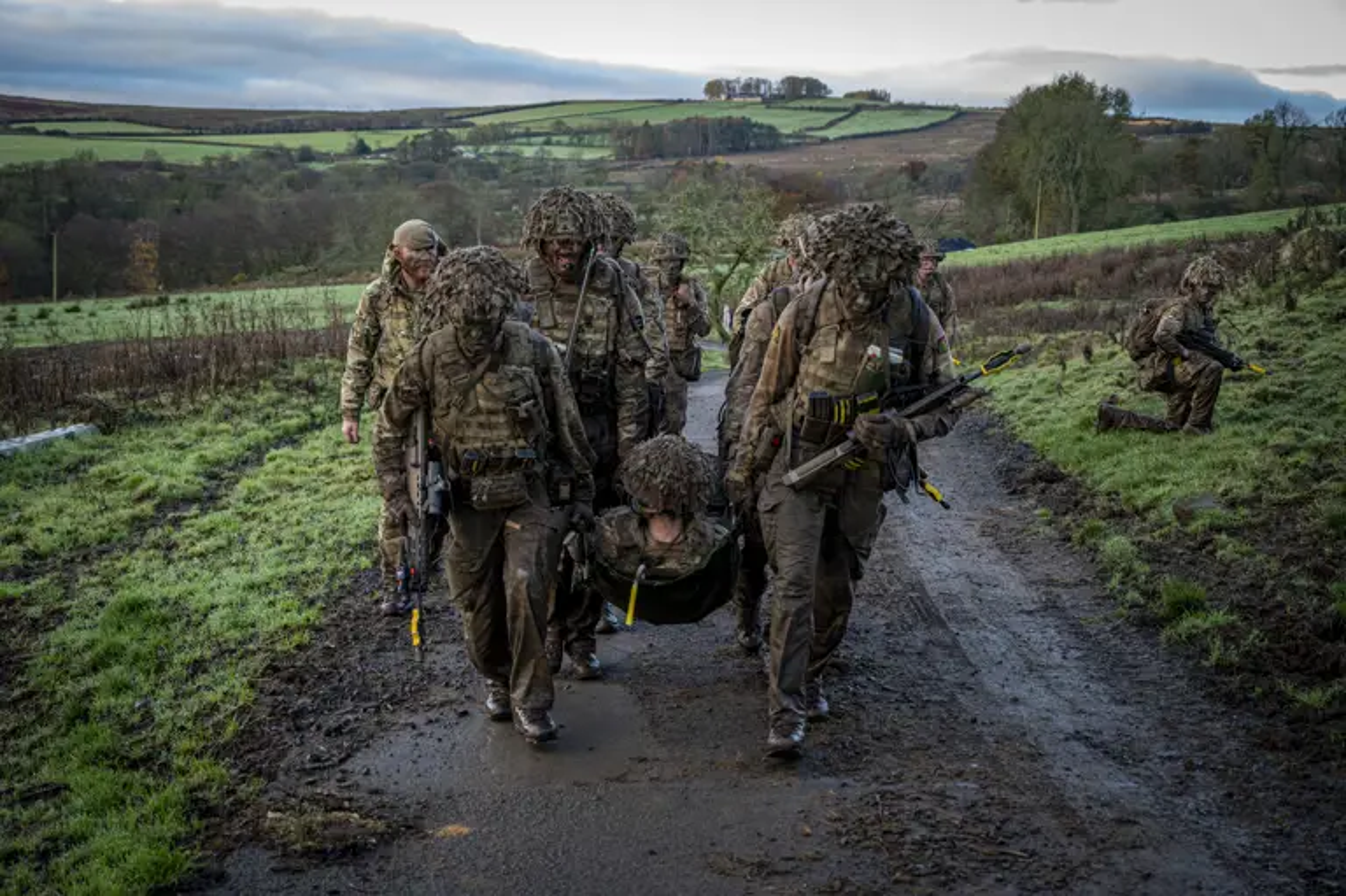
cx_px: 673
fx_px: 1868
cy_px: 448
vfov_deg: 27.0
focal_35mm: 50
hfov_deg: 39.6
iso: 800
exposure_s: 1/320
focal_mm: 50
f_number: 4
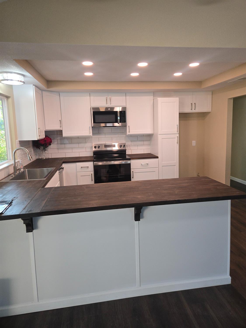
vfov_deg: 73.9
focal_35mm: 23
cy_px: 164
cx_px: 123
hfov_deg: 58.9
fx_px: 218
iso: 100
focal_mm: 5.4
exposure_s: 1/120
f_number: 1.8
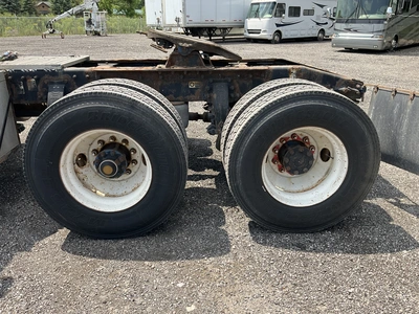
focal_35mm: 29
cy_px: 157
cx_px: 210
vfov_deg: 48.2
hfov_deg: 61.7
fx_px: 351
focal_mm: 3
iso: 25
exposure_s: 1/781
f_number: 1.8
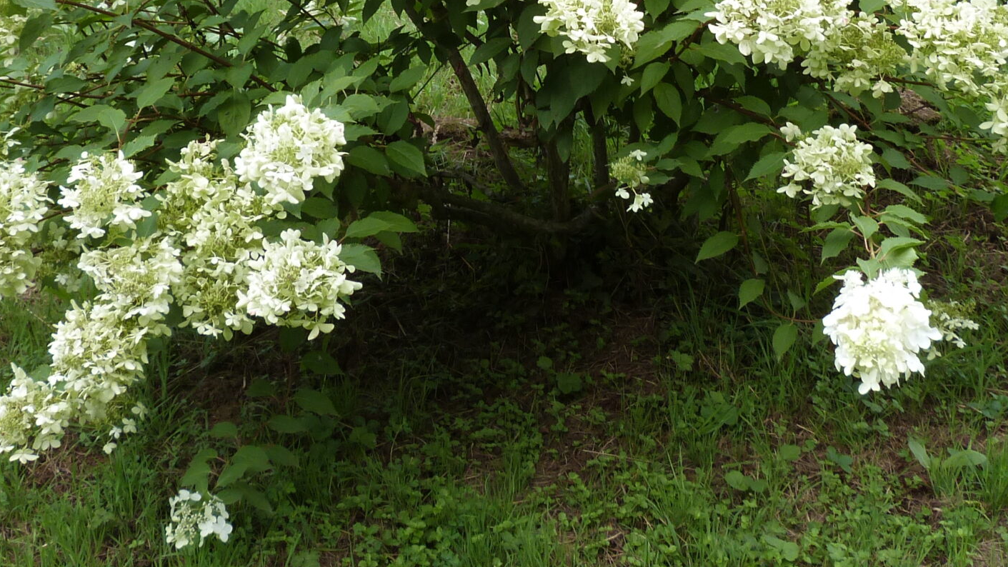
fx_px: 2219
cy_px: -49
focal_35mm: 83
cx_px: 539
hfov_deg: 25.6
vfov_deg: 14.3
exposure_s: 1/125
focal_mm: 7.4
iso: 100
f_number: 4
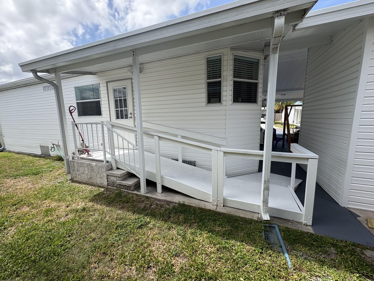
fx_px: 151
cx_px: 187
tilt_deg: -8.1
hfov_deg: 102.1
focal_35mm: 14
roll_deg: +1.8
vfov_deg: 85.7
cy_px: 140
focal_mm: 2.22
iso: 50
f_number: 2.2
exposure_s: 1/1178
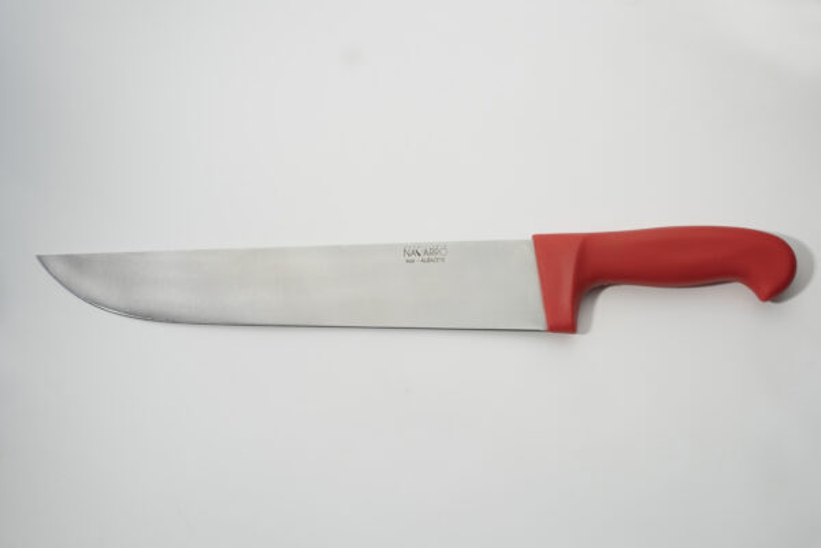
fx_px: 639
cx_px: 410
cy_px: 274
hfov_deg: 65.5
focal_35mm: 28
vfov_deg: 46.4
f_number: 7.1
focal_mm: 28
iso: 250
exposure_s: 1/125
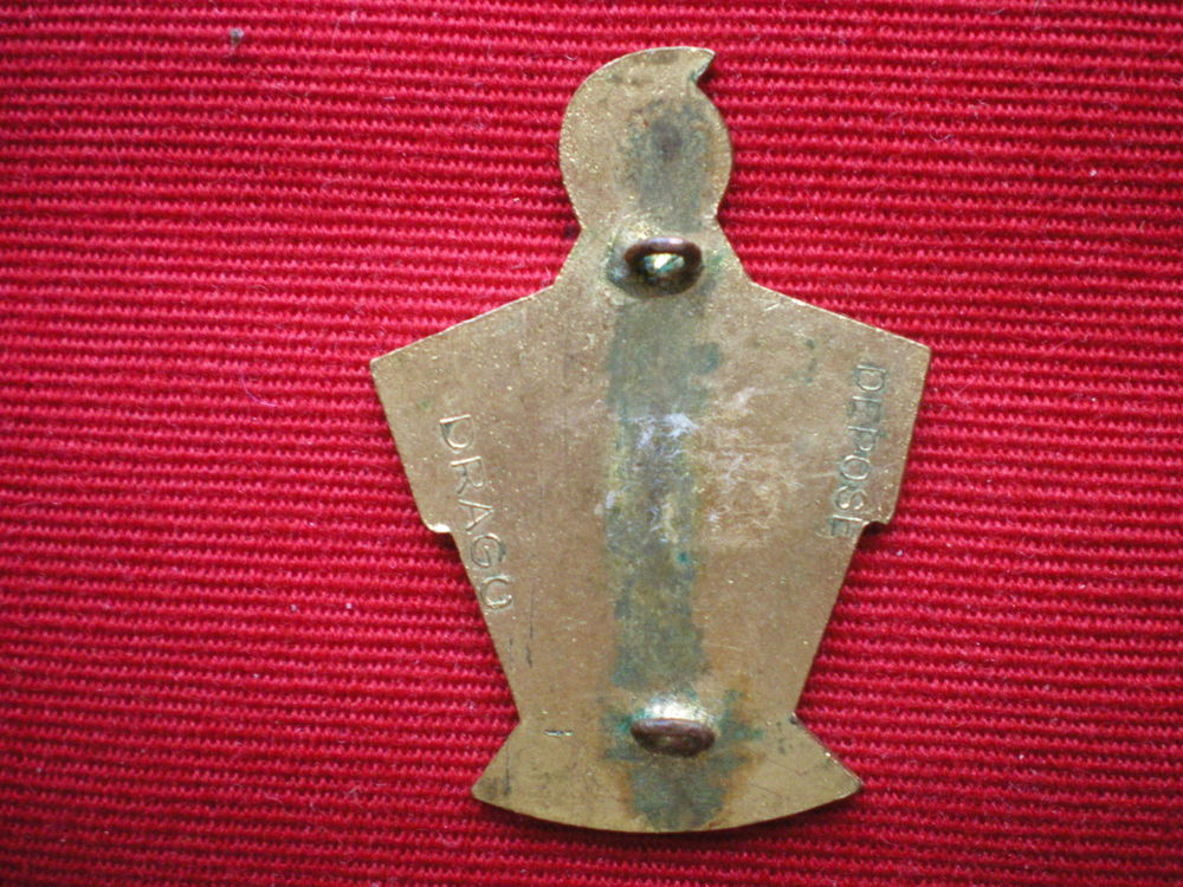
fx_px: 1299
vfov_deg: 37.7
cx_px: 592
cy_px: 444
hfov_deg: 49.0
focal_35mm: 38
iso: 400
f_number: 3.1
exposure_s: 1/30
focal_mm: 6.3
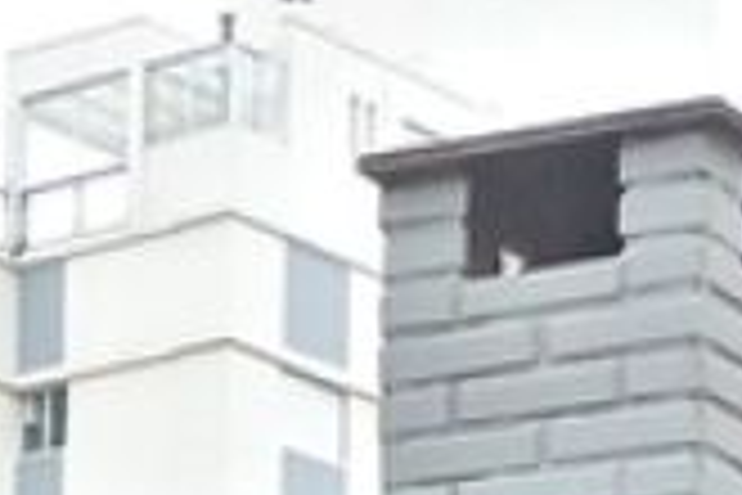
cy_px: 1634
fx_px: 4163
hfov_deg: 10.1
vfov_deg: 6.1
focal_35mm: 202
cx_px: 827
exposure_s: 1/100
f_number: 3.5
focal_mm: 4.1
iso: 125
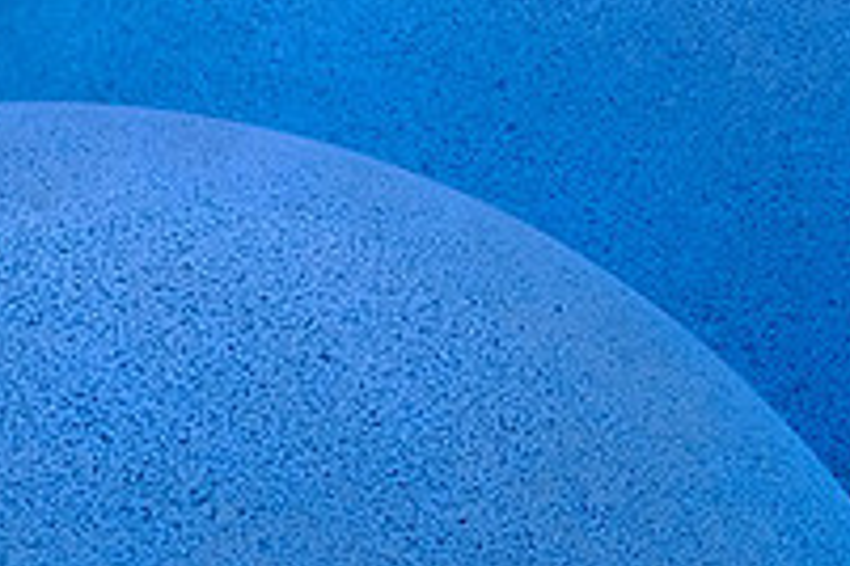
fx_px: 5808
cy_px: 971
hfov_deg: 8.2
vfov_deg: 5.5
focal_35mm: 246
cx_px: 1286
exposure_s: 1/34
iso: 400
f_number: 13
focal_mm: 30.2
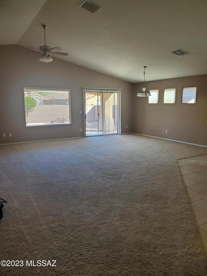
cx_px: 104
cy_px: 138
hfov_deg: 53.1
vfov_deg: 67.3
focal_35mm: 26
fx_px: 207
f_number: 2.4
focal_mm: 4.3
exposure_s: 1/86
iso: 100
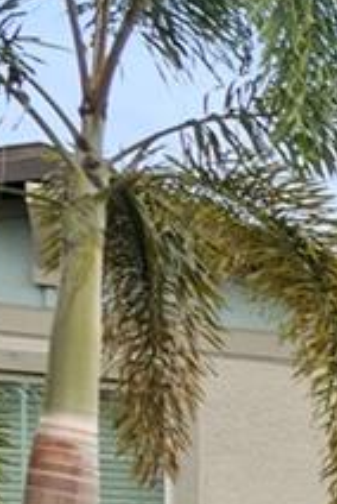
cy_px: 744
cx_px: 1597
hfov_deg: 6.7
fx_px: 1581
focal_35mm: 113
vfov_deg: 16.5
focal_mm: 10
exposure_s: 1/250
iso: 250
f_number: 7.1
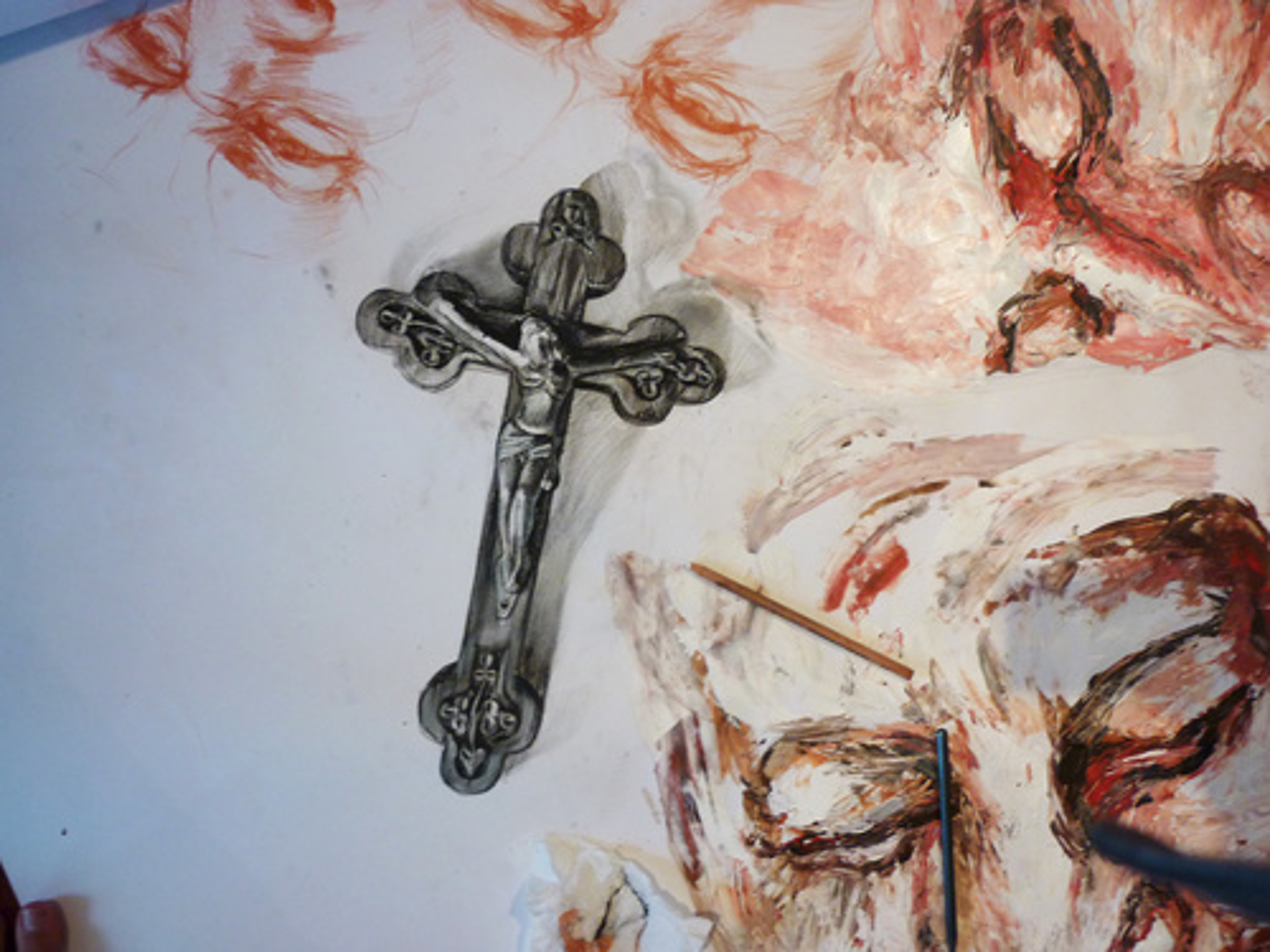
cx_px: 635
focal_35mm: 33
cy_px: 476
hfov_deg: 55.4
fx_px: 1211
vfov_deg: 42.9
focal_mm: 5.5
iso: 200
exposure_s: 1/30
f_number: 2.8
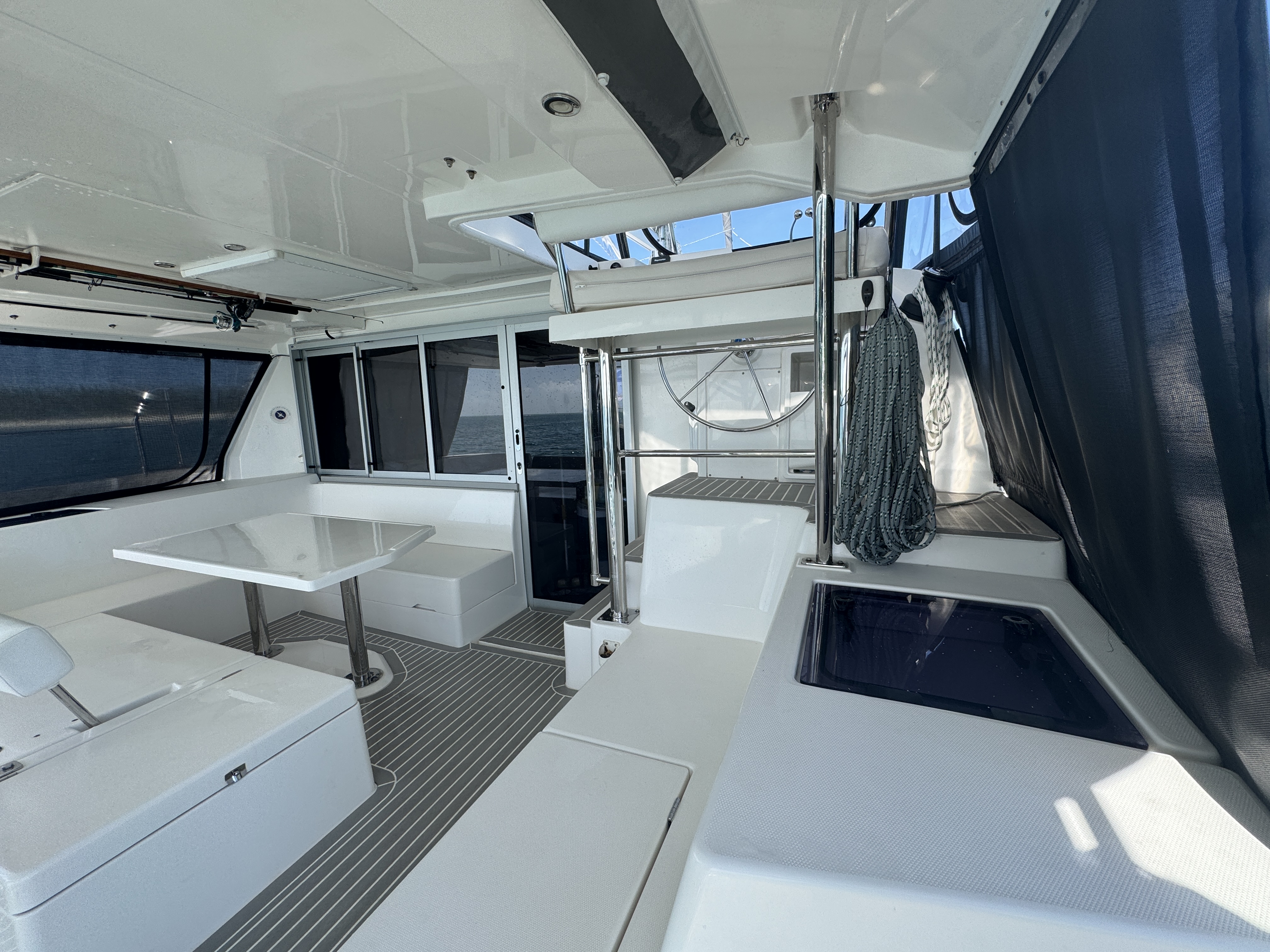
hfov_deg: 102.1
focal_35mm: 14
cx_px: 635
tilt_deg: -9.8
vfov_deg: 85.7
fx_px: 514
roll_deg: +2.2
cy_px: 476
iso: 40
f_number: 2.2
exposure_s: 1/741
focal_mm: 2.22
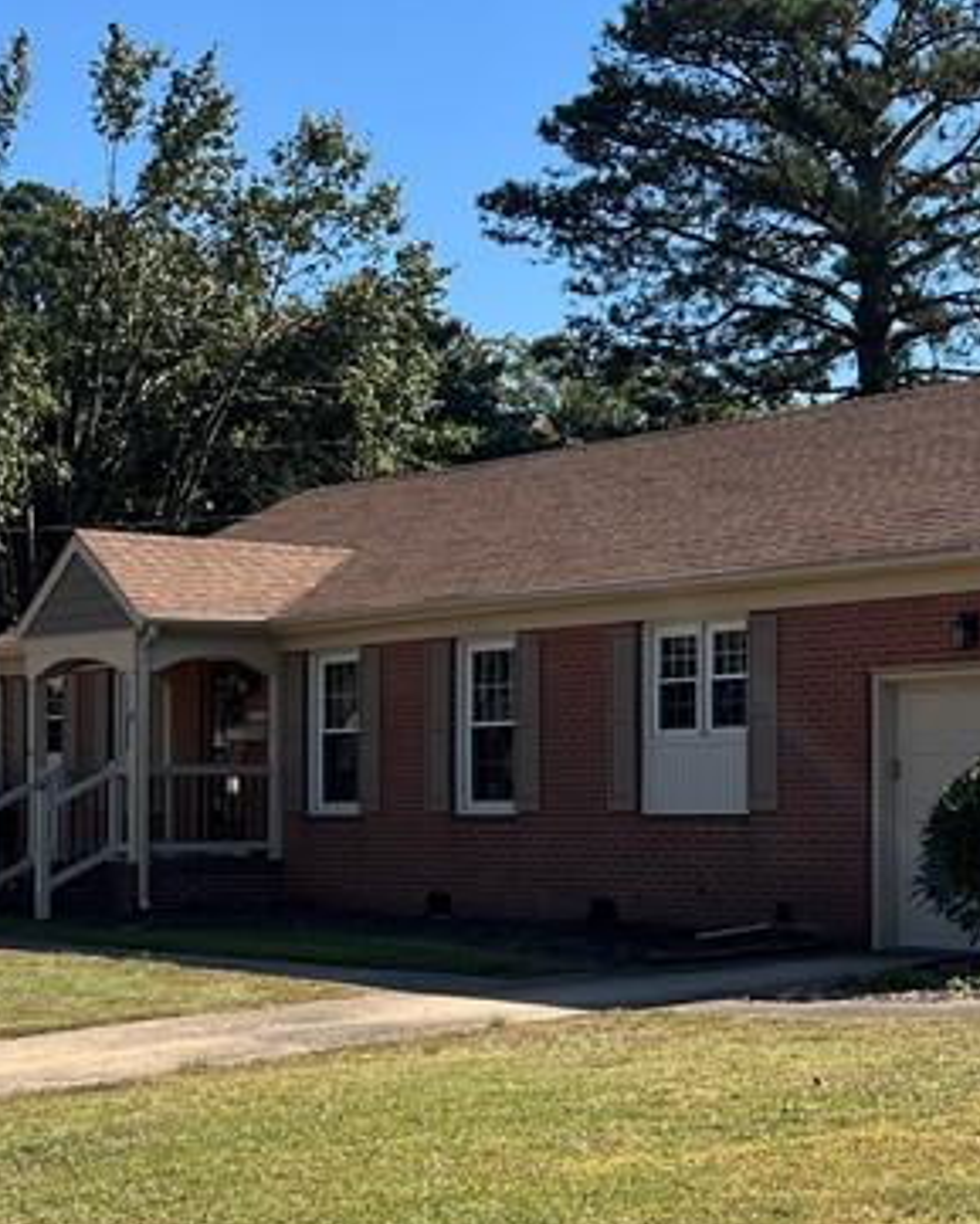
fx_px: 2609
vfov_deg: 26.4
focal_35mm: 72
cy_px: 729
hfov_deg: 20.2
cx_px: 1102
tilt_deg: +1.2
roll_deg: +0.5
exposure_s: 1/3460
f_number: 1.5
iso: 50
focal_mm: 5.7
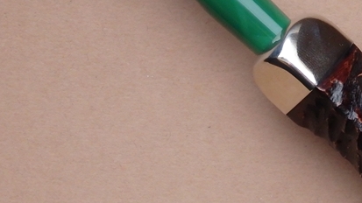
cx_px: 344
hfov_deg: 18.4
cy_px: 35
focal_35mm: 114
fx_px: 1094
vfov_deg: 10.6
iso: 1000
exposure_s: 1/50
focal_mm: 9.8
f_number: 4.1
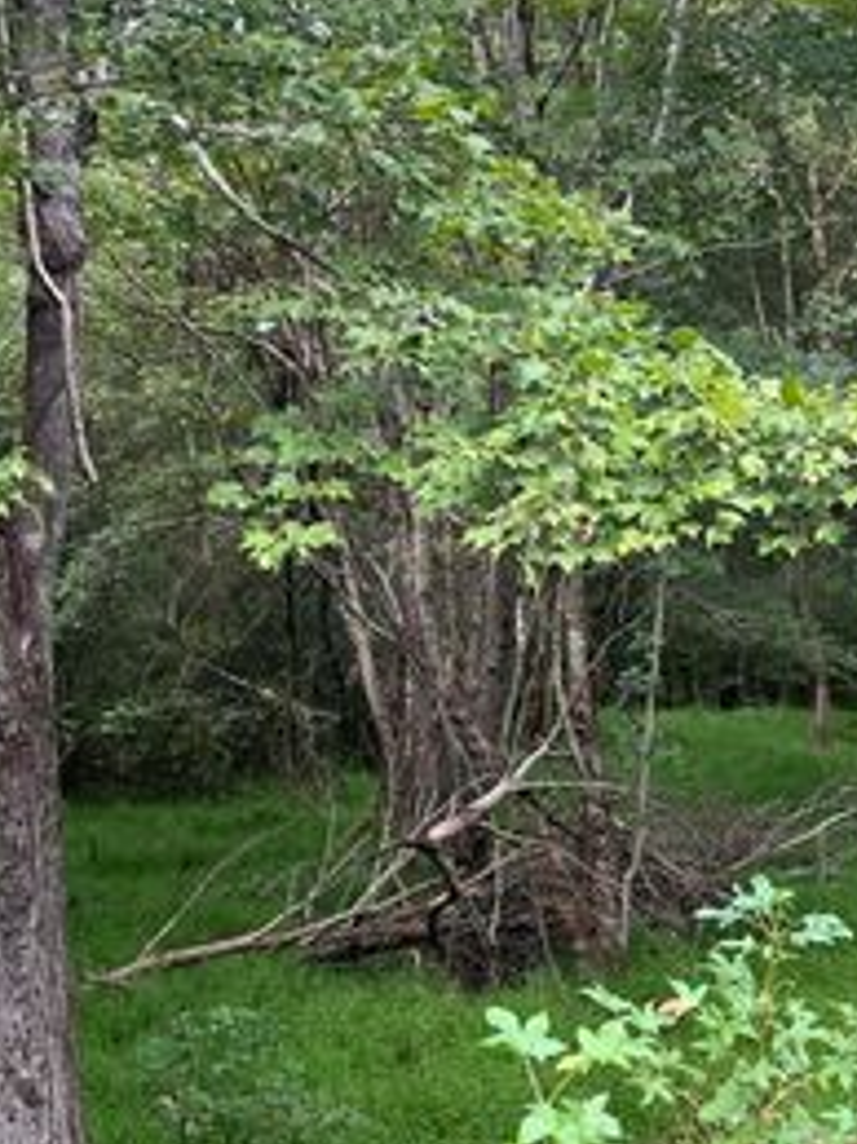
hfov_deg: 21.8
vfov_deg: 29.0
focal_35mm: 67
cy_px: 532
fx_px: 2213
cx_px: 605
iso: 40
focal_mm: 5.7
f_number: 1.5
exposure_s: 1/188
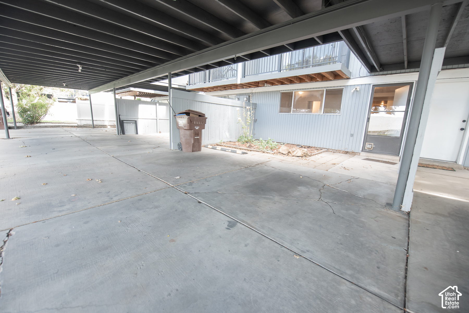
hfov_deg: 104.2
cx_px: 234
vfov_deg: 81.3
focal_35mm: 14
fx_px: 182
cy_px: 156
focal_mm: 14
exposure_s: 1/160
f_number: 3.5
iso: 1000
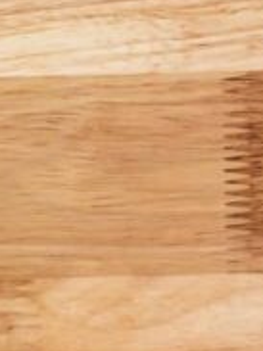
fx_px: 2779
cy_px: 18
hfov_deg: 5.4
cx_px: -77
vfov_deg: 7.2
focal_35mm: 274
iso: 400
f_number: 3.6
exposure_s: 1/12
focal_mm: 34.3
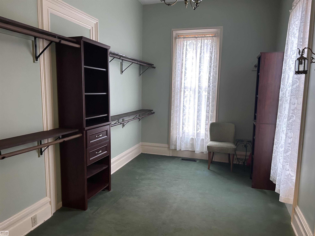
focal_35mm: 26
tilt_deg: -5.9
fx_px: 237
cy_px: 118
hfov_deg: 67.3
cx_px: 158
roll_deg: -0.2
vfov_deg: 53.1
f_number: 1.5
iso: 400
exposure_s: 1/60
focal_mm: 5.7
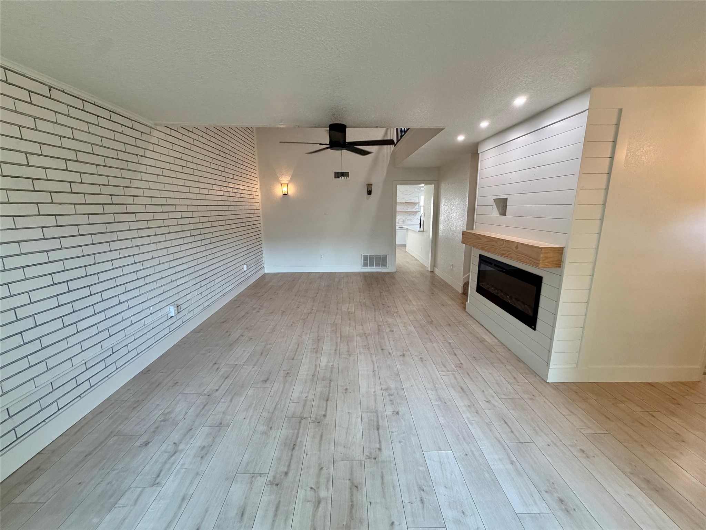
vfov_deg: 85.7
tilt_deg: -10.9
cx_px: 353
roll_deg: +0.7
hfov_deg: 102.1
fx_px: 286
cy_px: 265
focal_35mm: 14
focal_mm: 2.22
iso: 250
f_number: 2.2
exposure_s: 1/120
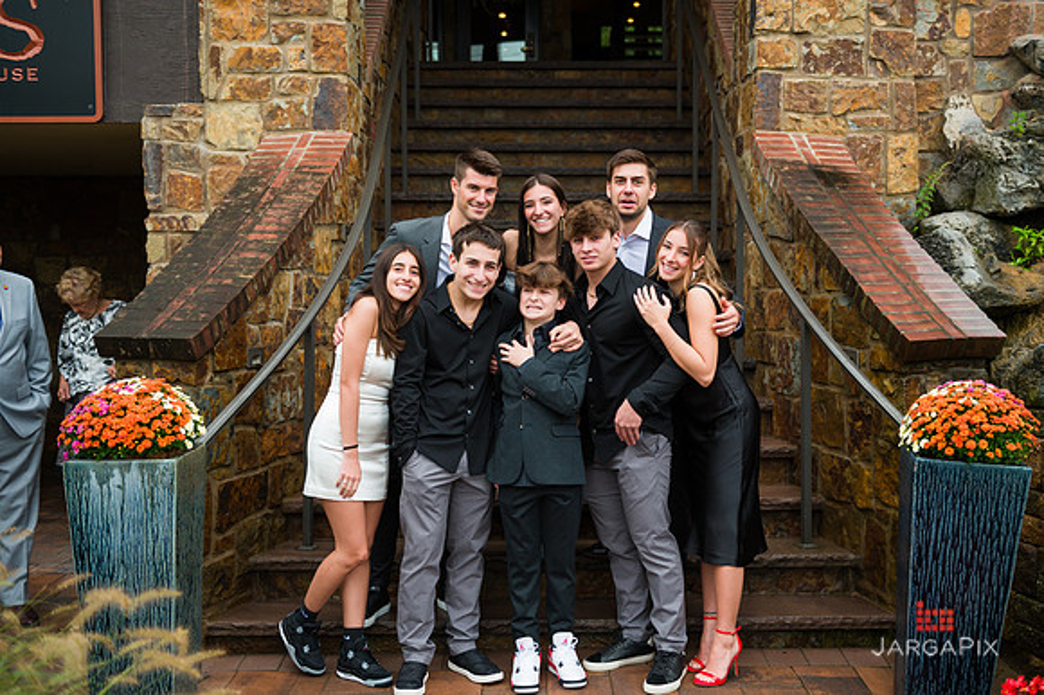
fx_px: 1172
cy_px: 330
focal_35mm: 40
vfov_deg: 33.0
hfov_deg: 48.0
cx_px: 550
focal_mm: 38
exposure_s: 1/500
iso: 320
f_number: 4
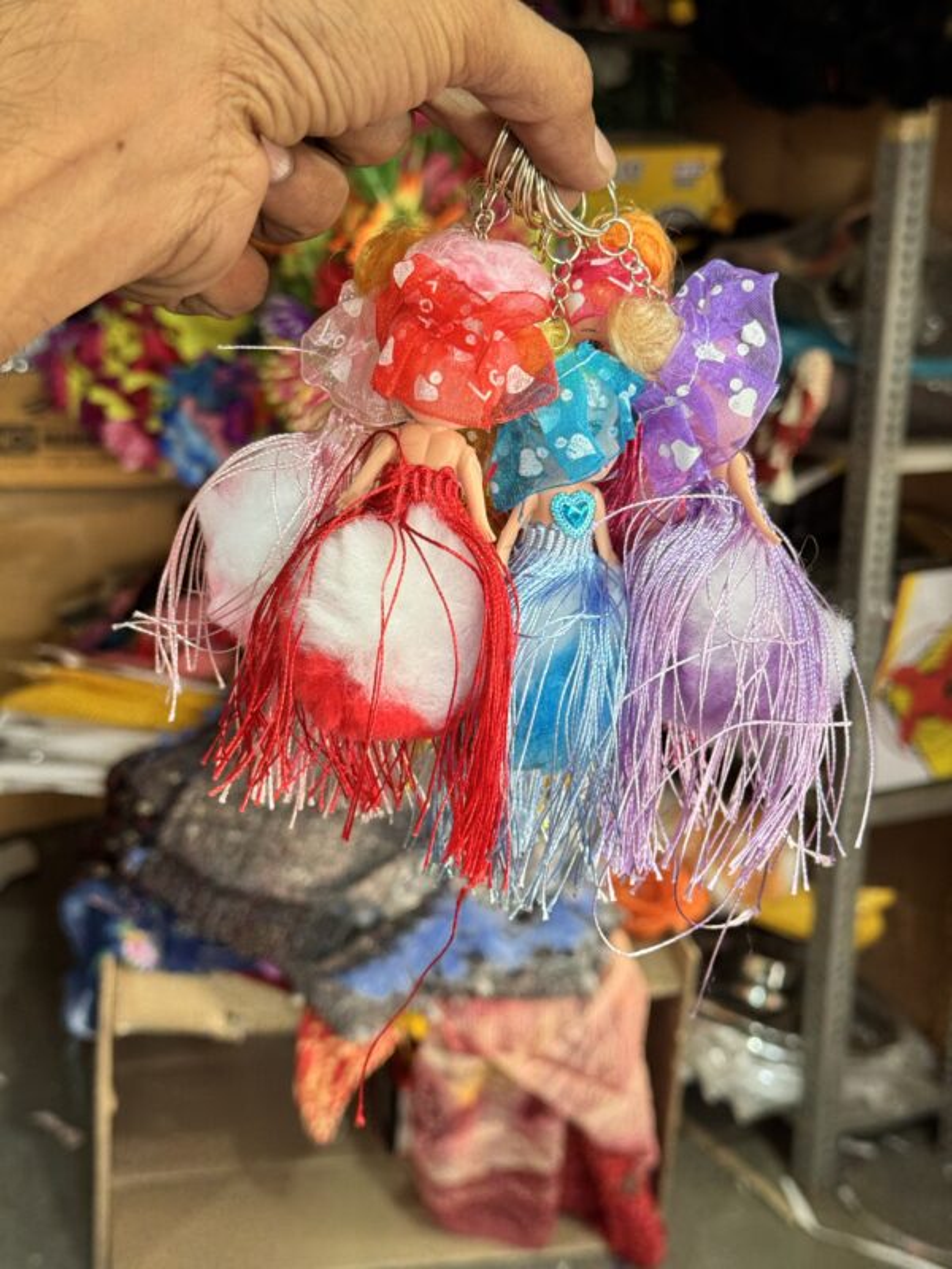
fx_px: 1760
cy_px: 634
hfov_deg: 30.3
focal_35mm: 48
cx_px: 476
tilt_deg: -20.0
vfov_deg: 39.7
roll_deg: -2.4
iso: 80
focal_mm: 6.76
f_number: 1.78
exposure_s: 1/50
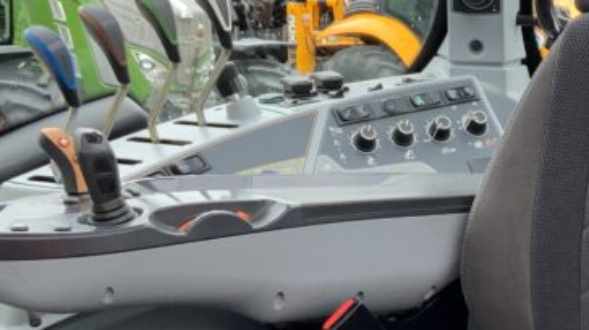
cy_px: 260
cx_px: 578
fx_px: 1389
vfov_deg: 13.5
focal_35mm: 89
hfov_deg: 23.1
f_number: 1.8
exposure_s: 1/122
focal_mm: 3
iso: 20
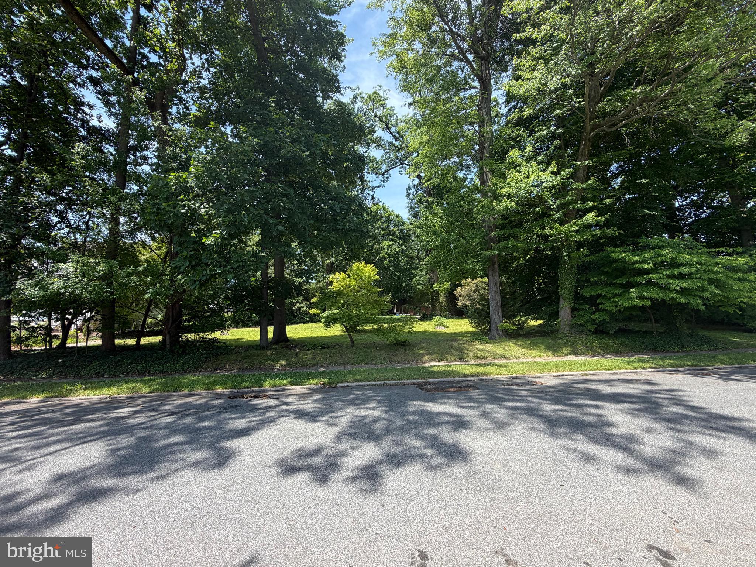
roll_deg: -0.4
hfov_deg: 102.1
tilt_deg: +6.1
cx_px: 378
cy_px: 284
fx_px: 306
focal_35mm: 14
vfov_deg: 85.7
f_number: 2.2
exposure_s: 1/502
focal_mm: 2.22
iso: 50
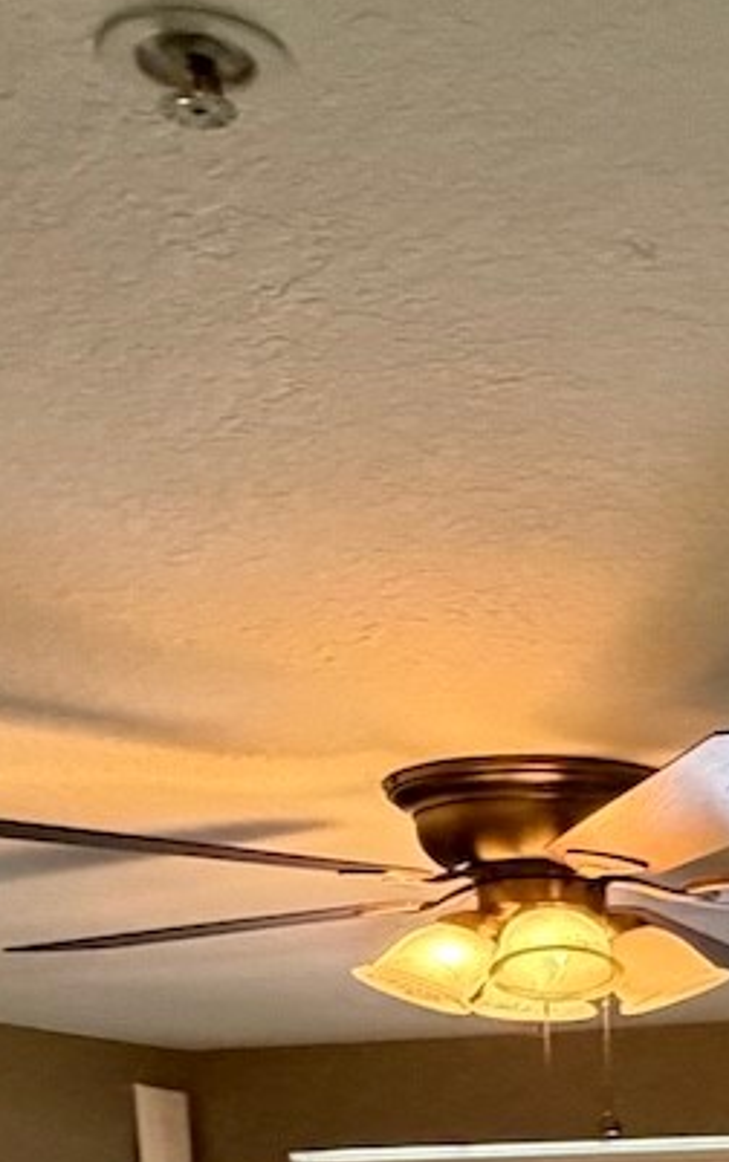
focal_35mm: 59
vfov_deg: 29.5
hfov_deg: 21.2
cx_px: 752
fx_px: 1871
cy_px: 1411
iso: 500
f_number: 2.2
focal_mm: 2.22
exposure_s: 1/60
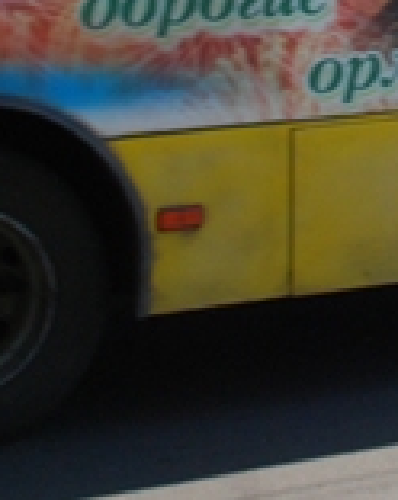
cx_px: 647
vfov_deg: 11.5
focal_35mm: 162
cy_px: -231
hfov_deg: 9.2
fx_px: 2395
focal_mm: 22
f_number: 9
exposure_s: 1/320
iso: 400
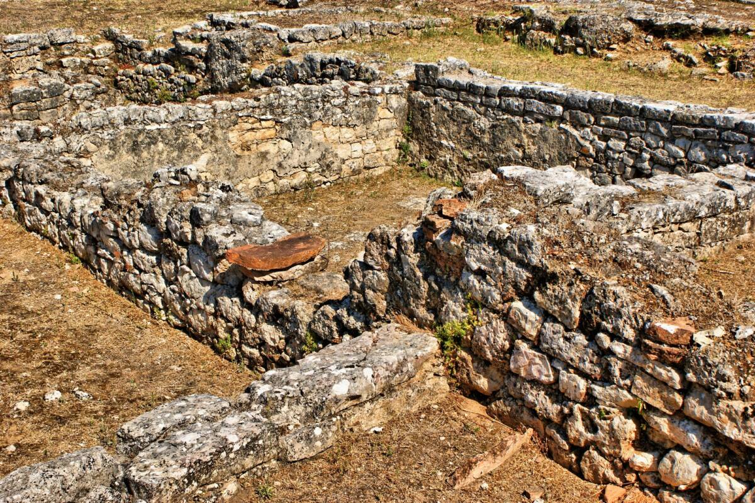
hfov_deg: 37.9
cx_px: 378
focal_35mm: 52
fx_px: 1101
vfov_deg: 25.7
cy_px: 252
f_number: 13
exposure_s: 1/160
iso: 100
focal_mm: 35
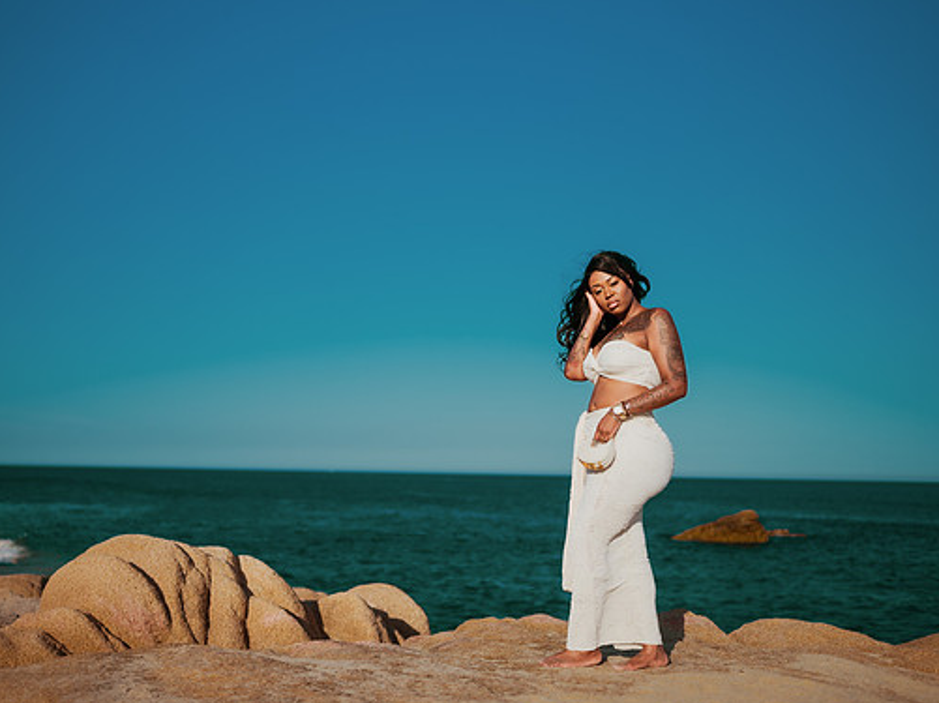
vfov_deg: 36.8
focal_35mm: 39
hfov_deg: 47.8
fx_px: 1057
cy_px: 357
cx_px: 403
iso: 50
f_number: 1.8
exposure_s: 1/8000
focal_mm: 35
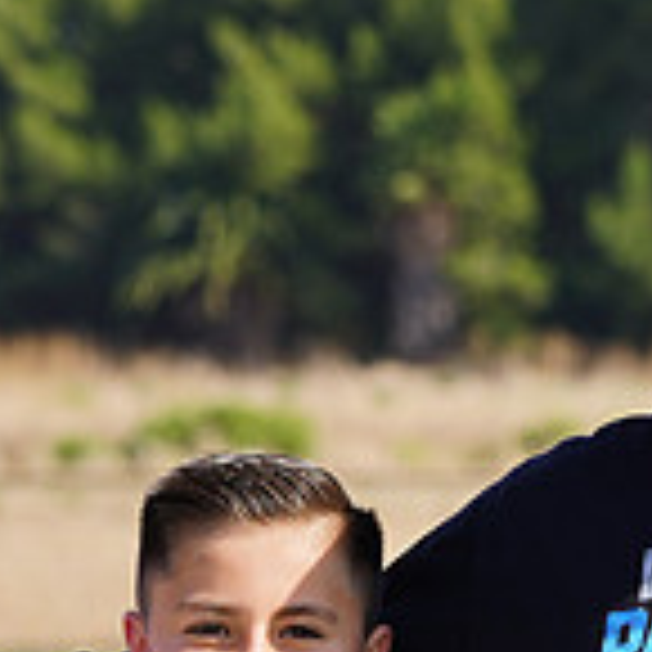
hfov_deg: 3.2
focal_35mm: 544
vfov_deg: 3.2
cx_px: 490
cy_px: 782
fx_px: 11592
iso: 100
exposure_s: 1/250
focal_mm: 160
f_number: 8
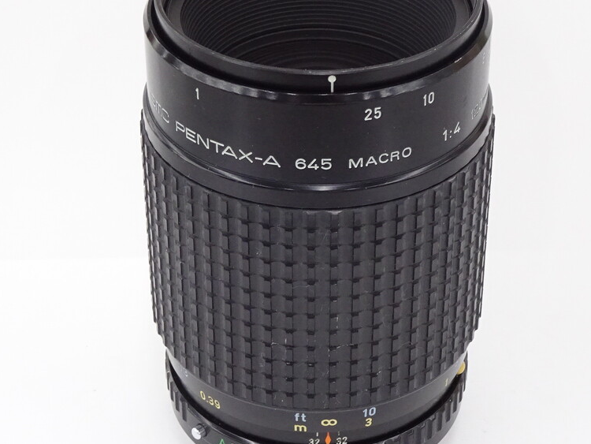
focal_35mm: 96
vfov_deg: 15.4
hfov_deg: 20.4
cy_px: 203
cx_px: 293
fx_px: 1640
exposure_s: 1/60
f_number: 4.5
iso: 500
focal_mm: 10.23
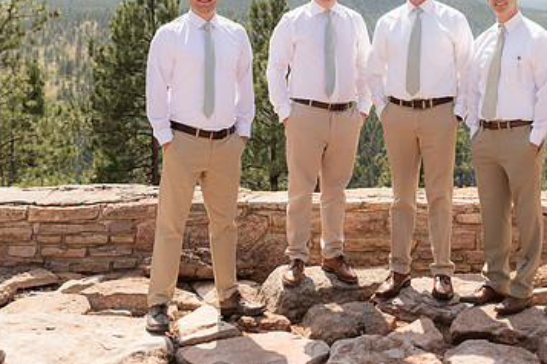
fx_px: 988
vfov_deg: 20.7
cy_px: 71
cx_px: 415
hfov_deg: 30.4
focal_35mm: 65
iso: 80
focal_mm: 40
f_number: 4.5
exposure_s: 1/400
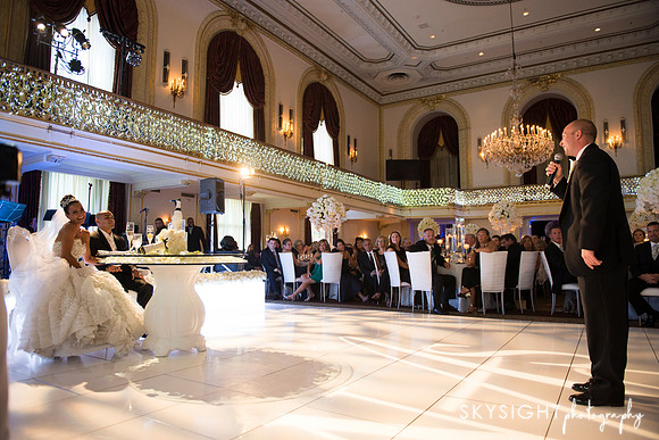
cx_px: 330
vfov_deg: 53.2
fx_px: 439
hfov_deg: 73.7
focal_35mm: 24
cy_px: 220
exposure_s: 1/80
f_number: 2.8
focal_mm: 24
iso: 1250
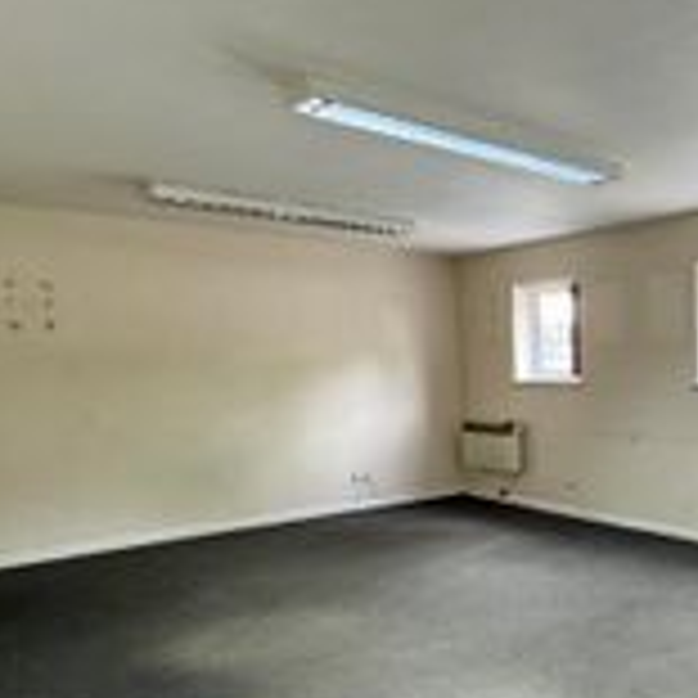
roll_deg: +1.0
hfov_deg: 44.9
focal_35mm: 32
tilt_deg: -4.8
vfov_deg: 50.7
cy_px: 428
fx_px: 730
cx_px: 666
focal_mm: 2.22
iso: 320
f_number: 2.2
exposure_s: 1/100
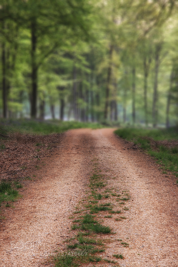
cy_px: 134
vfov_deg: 19.4
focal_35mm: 105
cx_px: 89
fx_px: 778
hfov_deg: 13.1
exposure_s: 3
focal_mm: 105
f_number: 16
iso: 100
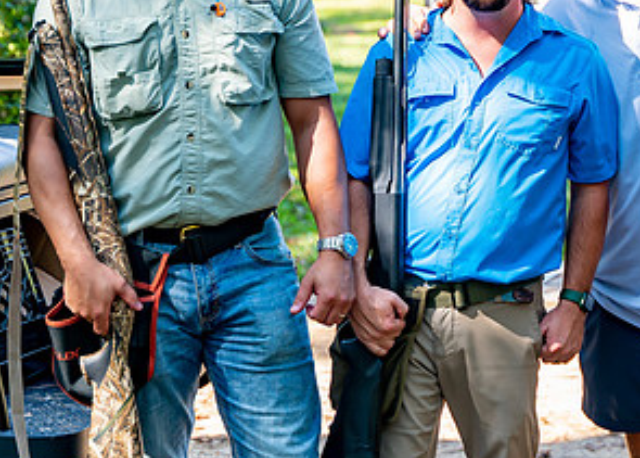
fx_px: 2073
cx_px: 498
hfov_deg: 17.4
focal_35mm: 114
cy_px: 109
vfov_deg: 12.6
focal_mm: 53
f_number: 2.8
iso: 100
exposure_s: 1/250
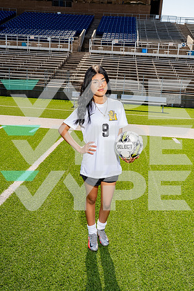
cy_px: 146
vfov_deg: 55.8
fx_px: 275
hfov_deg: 38.9
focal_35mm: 34
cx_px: 97
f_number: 11
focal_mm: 34
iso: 320
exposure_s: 1/250
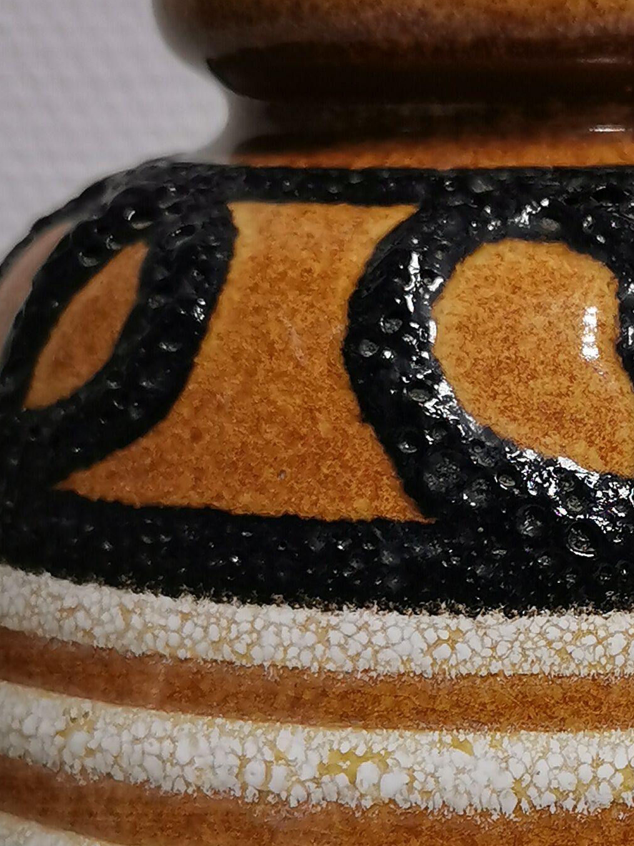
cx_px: 611
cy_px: 607
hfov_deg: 15.0
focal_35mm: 97
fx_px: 2370
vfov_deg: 20.1
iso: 125
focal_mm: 5.58
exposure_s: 1/100
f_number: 1.8
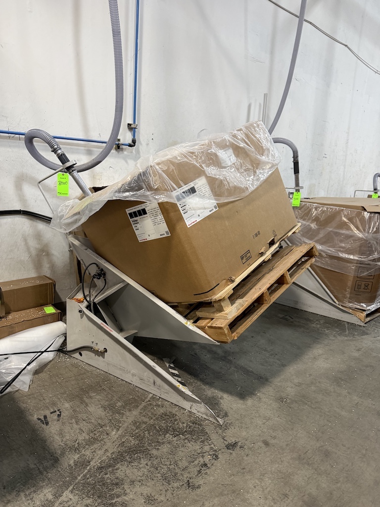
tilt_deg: -12.6
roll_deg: -4.8
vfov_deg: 71.6
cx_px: 190
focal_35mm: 24
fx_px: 351
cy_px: 254
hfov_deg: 56.8
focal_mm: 6.76
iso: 320
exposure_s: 1/60
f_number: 1.78
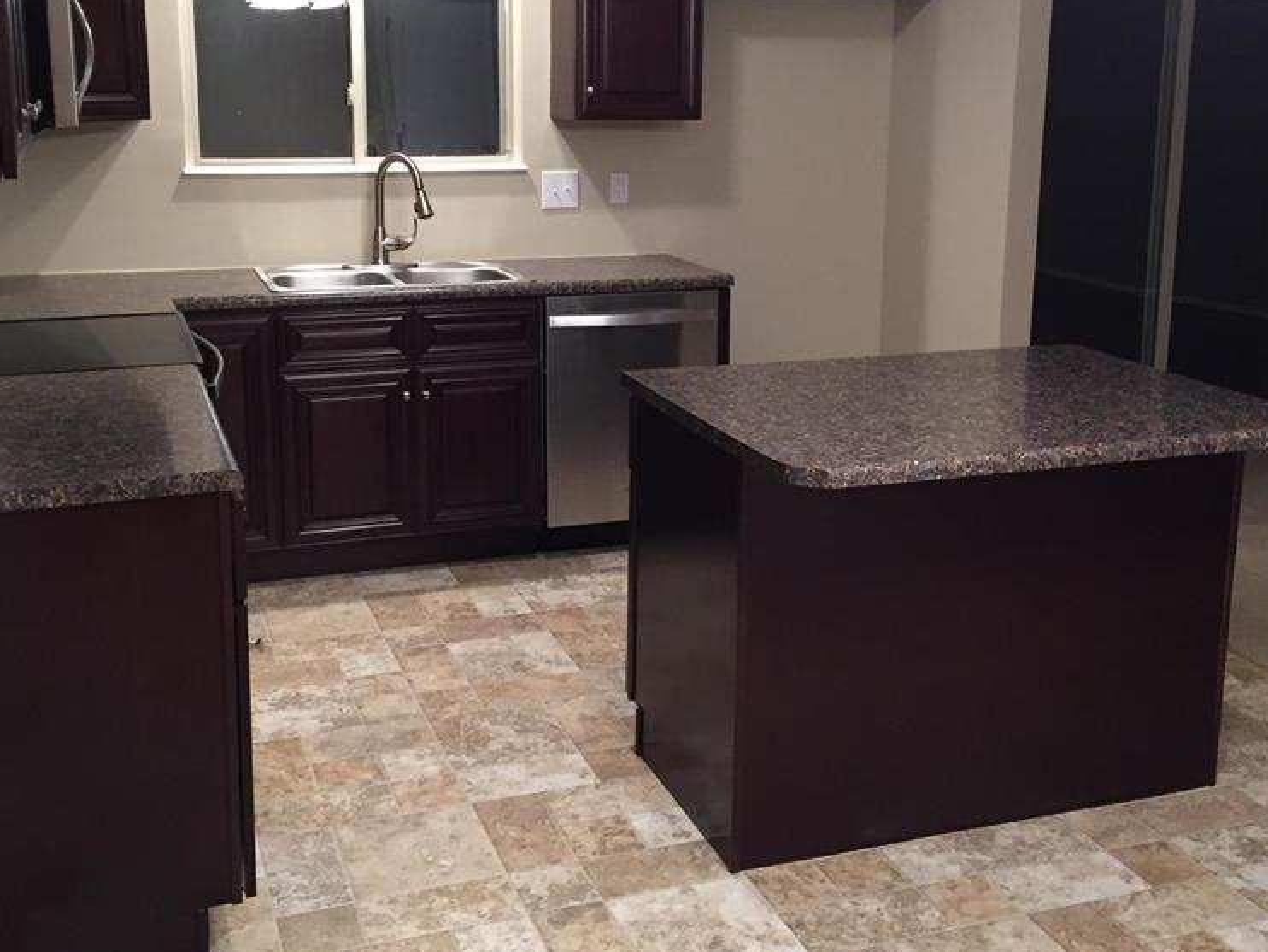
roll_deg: +1.0
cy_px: 349
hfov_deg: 46.8
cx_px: 629
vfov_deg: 35.7
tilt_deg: -13.3
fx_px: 1466
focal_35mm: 40
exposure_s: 1/30
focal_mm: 4.15
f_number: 2.2
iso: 200
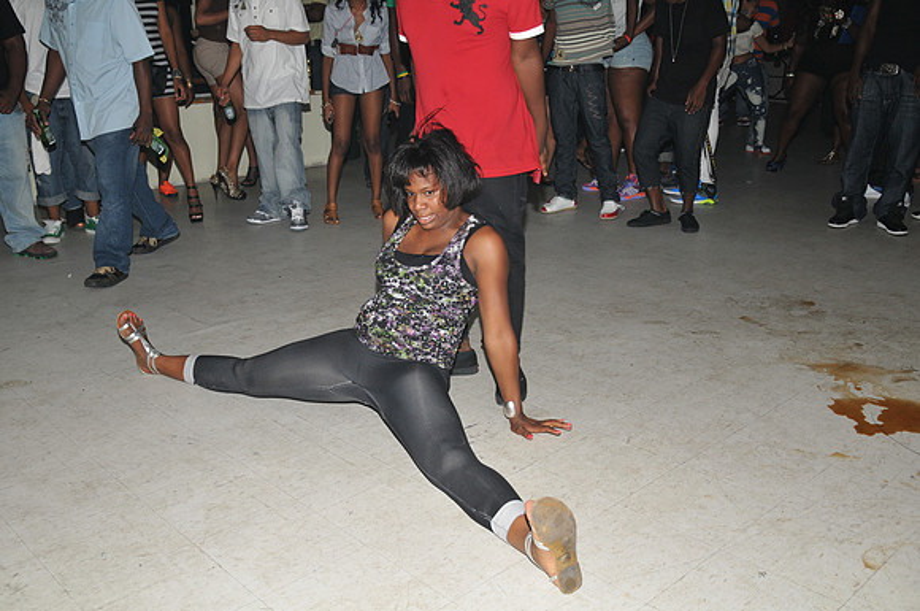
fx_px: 919
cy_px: 306
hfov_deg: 53.2
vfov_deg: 36.8
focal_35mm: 36
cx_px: 460
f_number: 5
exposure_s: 1/250
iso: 320
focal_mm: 24
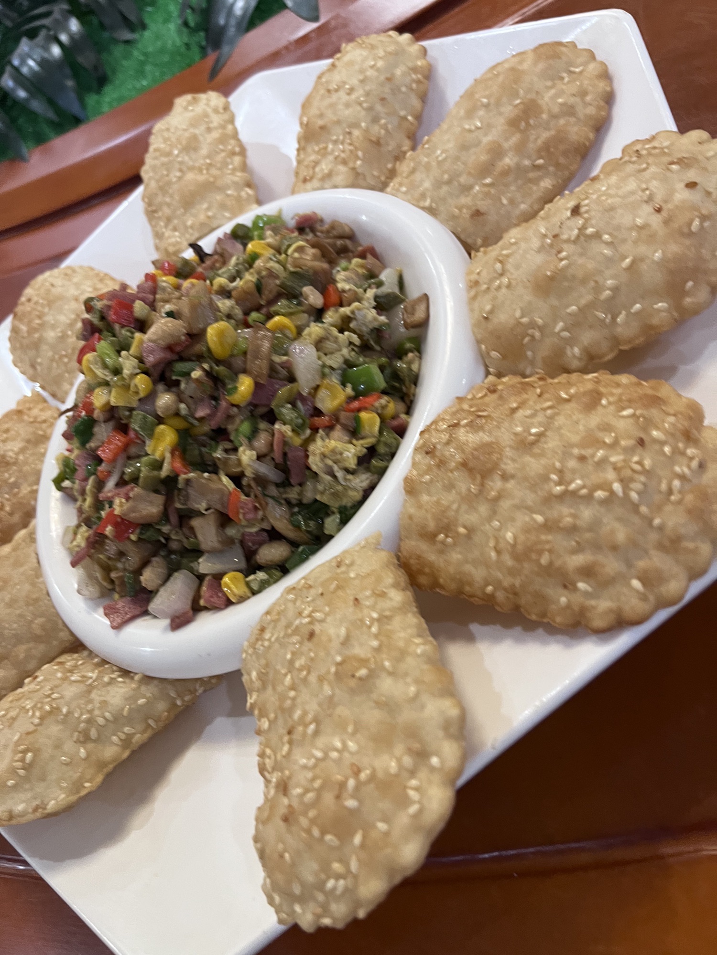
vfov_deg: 67.3
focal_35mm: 26
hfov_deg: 53.1
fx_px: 718
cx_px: 358
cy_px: 478
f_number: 1.6
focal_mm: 5.1
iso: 250
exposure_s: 1/50
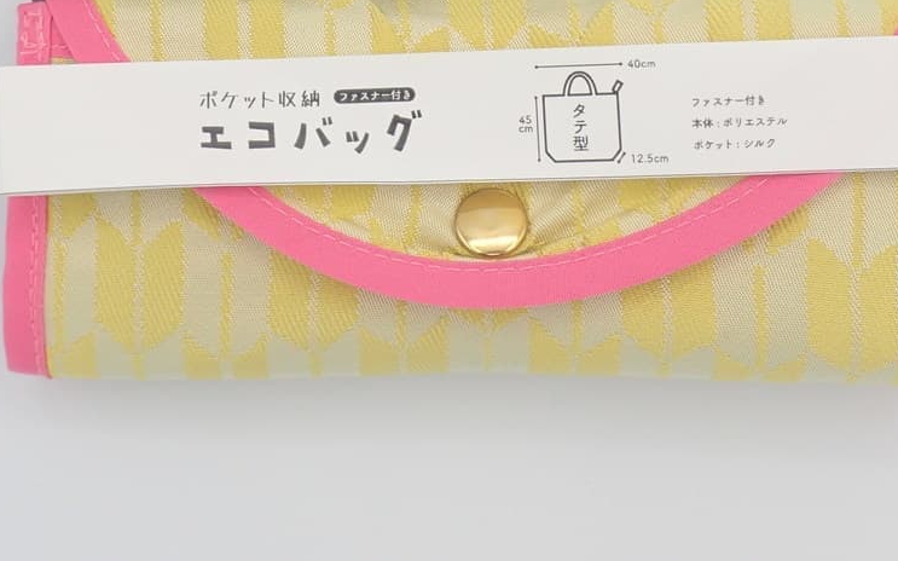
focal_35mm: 74
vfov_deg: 16.9
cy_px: -88
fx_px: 1811
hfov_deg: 27.7
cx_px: 295
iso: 100
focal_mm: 6.37
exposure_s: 1/320
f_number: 3.5
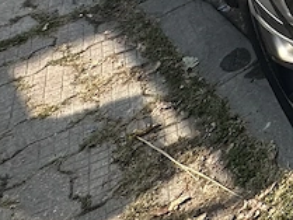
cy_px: -242
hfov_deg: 18.8
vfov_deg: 16.0
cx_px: 580
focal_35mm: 67
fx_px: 567
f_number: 2.2
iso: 50
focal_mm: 2.22
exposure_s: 1/1043
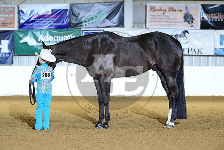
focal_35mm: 200
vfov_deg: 6.9
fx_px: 1245
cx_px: 112
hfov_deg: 10.3
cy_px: 75
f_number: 5.6
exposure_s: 1/200
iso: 3200
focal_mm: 200
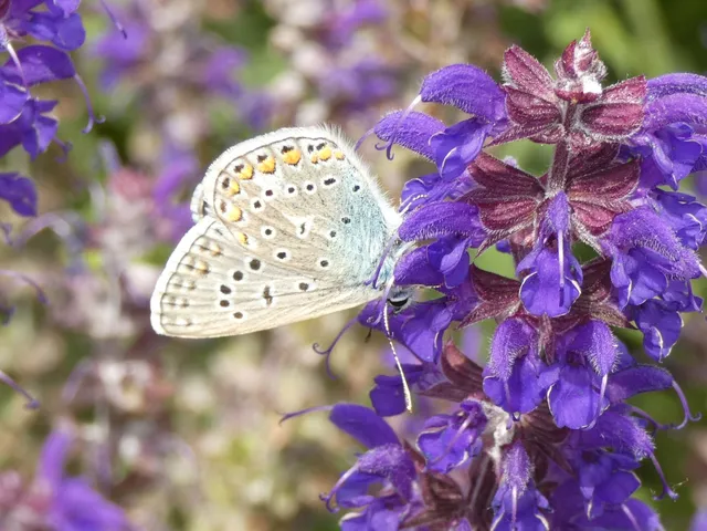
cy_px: 266
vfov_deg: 13.2
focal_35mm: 112
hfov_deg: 17.6
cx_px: 354
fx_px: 2287
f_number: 5
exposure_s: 1/80
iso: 100
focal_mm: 20.1
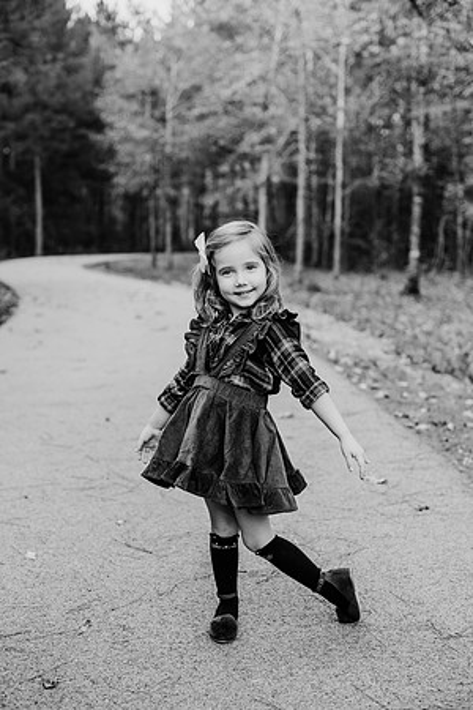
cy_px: 355
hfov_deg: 27.0
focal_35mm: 50
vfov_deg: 39.6
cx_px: 236
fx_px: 985
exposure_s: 1/640
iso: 320
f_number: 3.2
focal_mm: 50
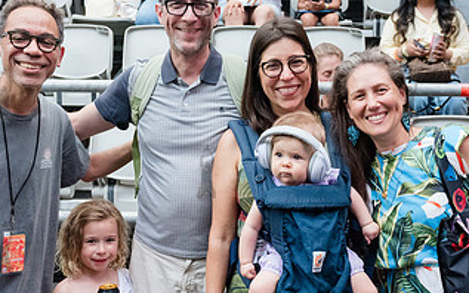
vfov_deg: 24.4
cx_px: 251
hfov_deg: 38.2
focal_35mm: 53
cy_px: 136
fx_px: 677
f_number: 3.5
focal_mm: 24
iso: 5000
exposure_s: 1/250
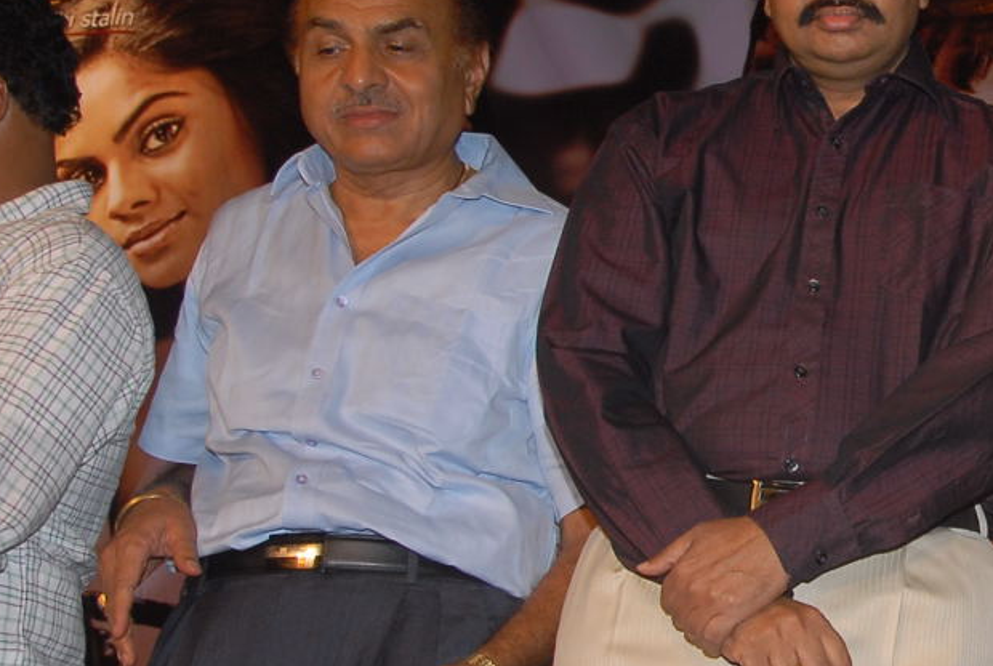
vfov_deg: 12.2
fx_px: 3103
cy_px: 261
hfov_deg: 17.4
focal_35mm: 112
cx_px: 1179
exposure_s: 1/125
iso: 320
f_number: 6.3
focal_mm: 29
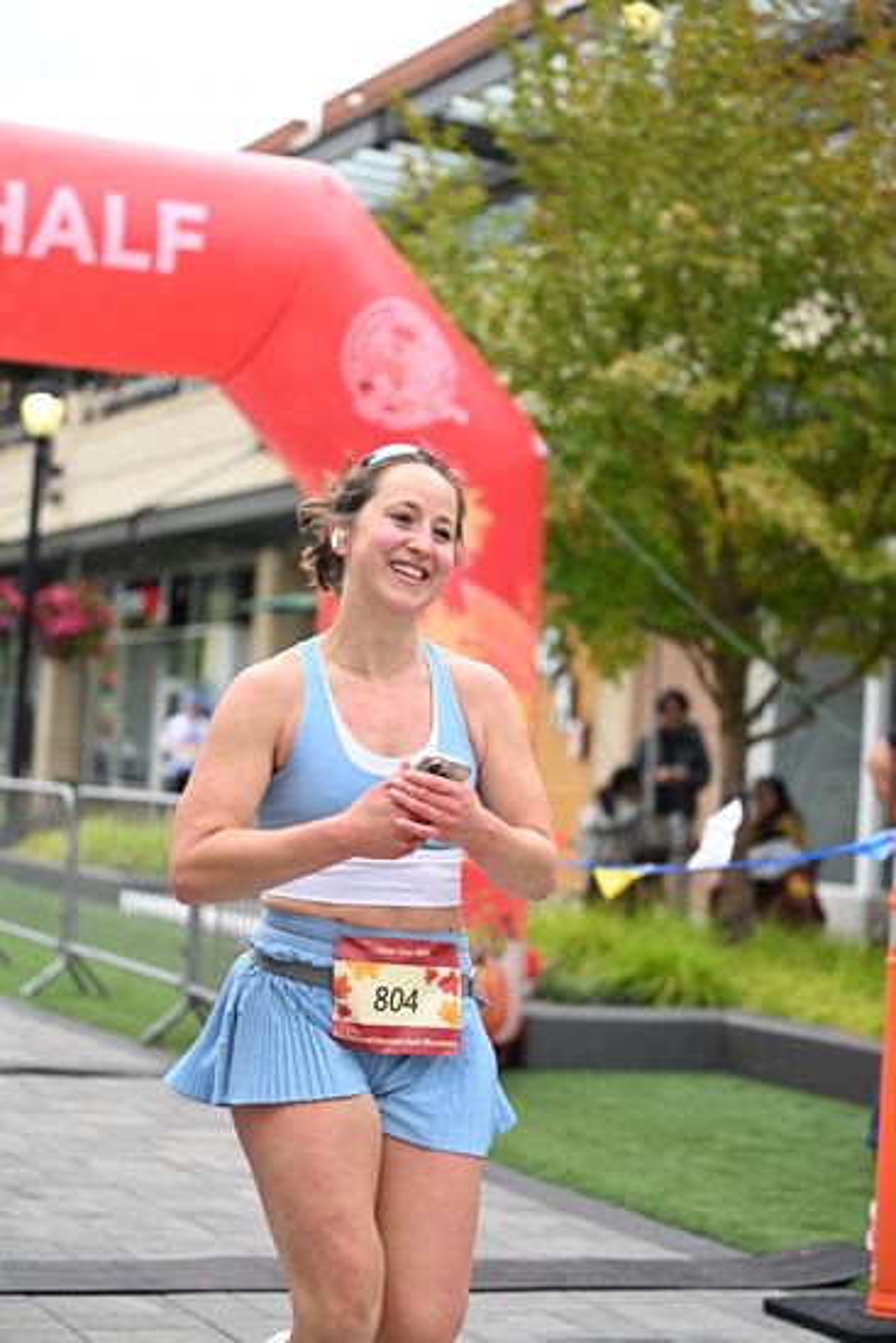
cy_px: 672
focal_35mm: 71
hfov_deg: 19.2
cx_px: 448
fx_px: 2649
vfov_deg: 28.4
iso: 640
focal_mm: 71
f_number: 2.8
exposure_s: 1/2000
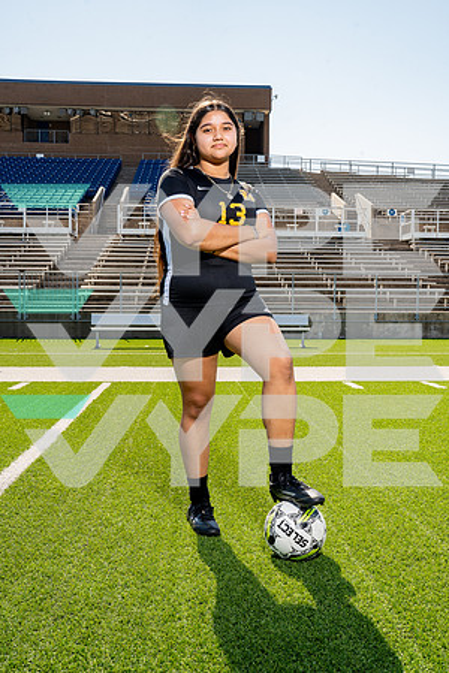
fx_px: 655
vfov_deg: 54.4
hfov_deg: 37.9
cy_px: 336
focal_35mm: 35
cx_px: 224
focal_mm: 35
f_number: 11
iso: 320
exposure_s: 1/250
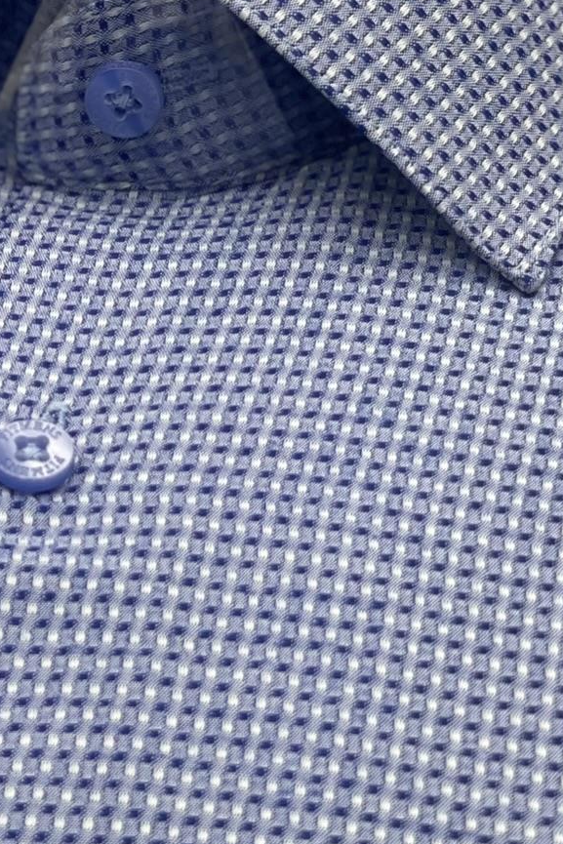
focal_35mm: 128
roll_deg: +3.0
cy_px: 468
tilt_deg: -31.8
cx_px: 25
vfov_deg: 16.0
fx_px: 3001
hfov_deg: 10.6
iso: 40
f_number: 2
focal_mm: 6
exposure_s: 1/122
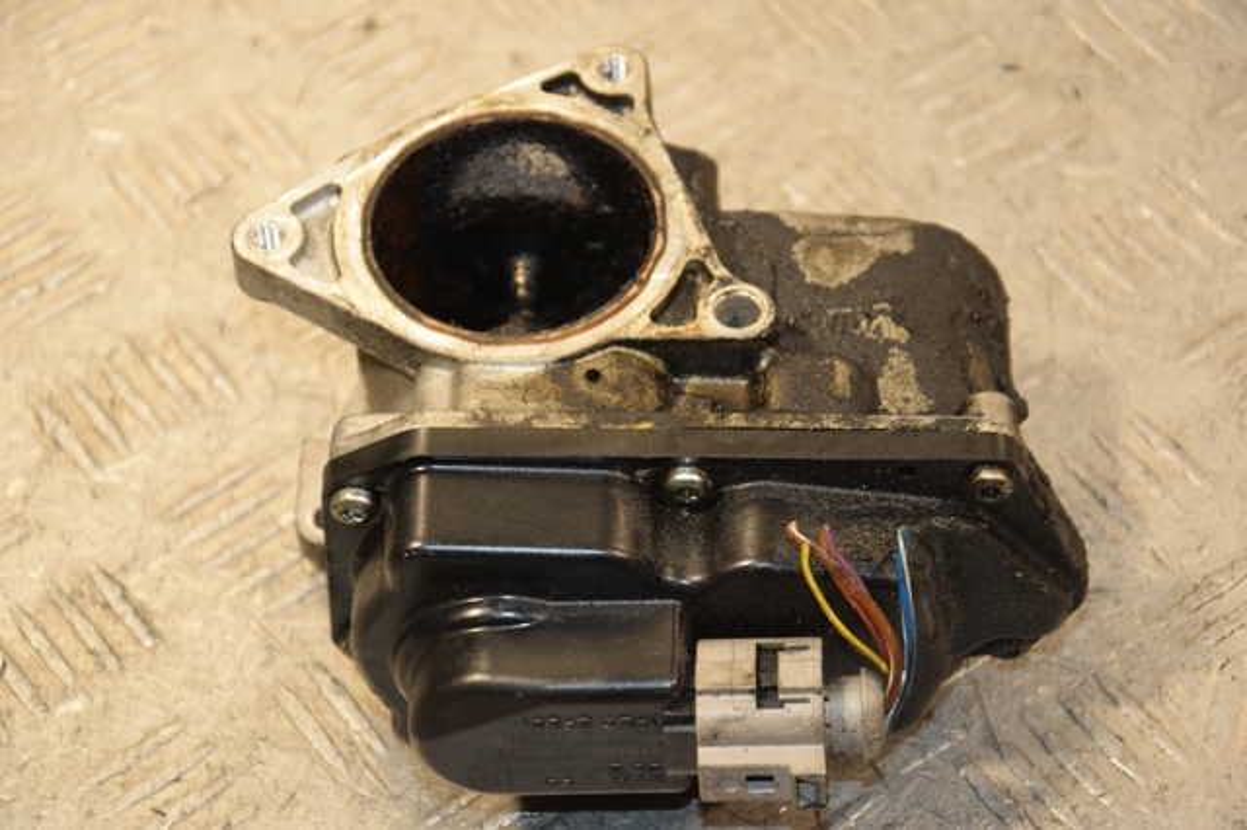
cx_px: 624
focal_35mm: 112
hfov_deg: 18.2
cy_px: 415
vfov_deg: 12.2
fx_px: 3895
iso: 800
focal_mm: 75
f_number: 5.3
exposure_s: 1/80
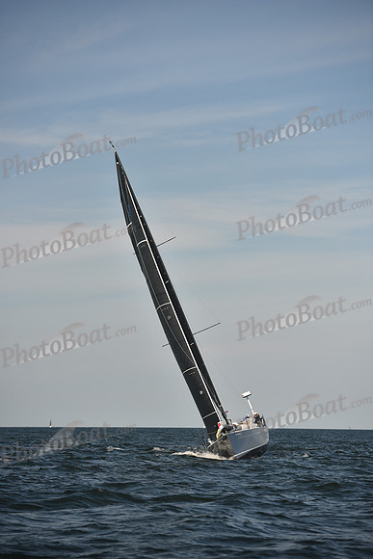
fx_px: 1895
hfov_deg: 11.2
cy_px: 280
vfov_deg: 16.8
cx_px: 186
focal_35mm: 122
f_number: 3.5
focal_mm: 122
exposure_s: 1/2000
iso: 250
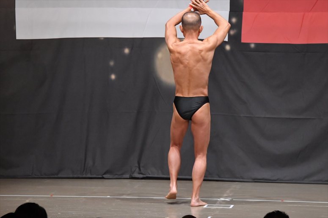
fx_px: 2186
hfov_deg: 8.6
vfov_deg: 5.7
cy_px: 109
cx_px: 164
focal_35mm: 240
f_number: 5.6
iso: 6400
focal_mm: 160
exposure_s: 1/400
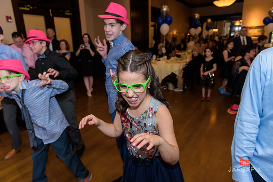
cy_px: 91
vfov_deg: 53.2
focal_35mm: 24
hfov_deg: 73.7
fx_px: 182
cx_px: 136
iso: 1600
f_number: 3.2
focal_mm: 24
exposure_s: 1/125
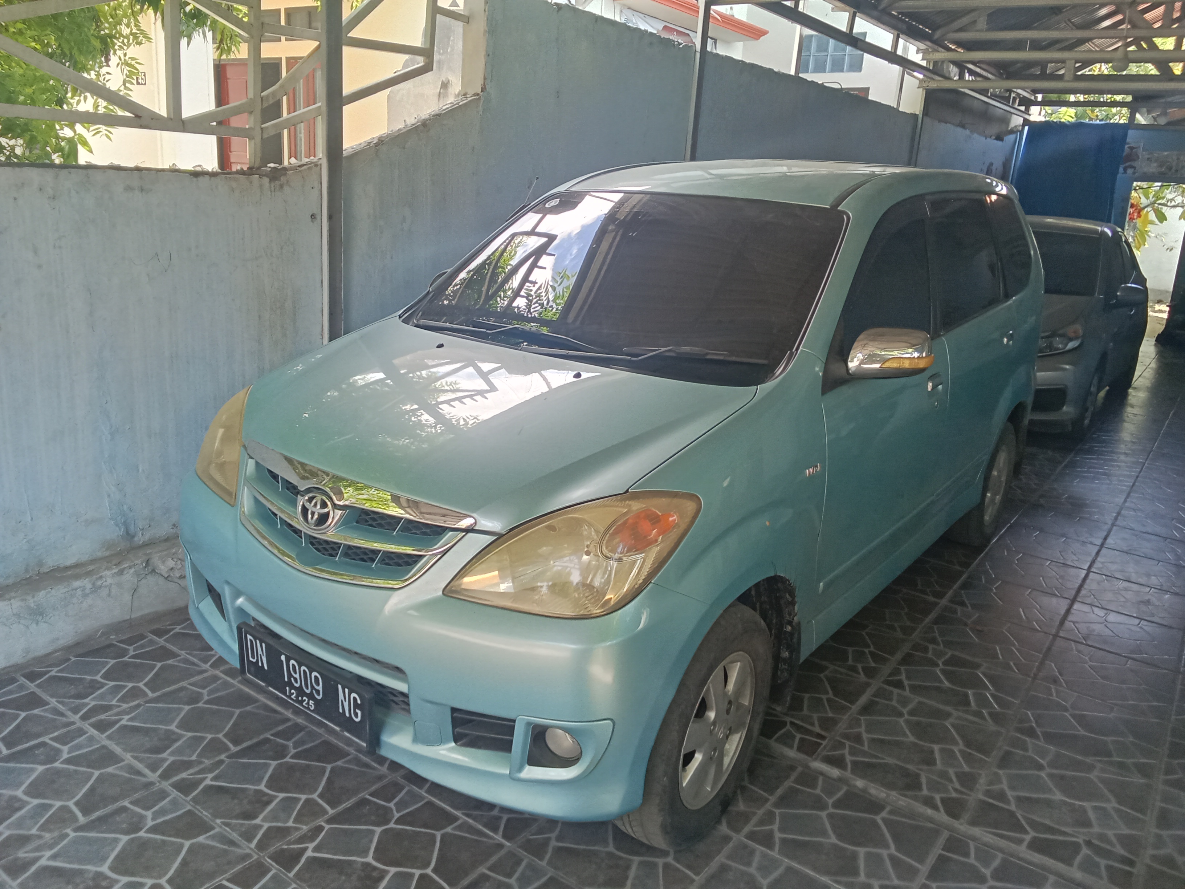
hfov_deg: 65.3
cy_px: 444
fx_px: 924
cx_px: 592
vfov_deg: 51.4
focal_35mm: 27
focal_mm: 2.79
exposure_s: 1/100
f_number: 2
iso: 128
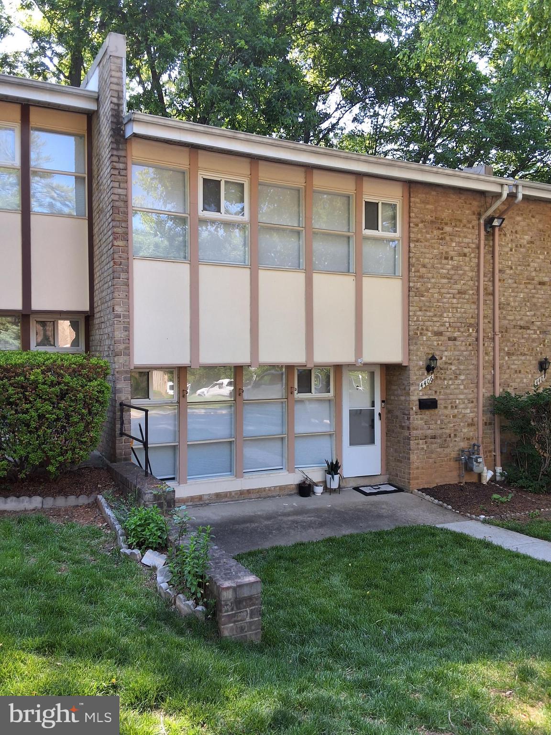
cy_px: 368
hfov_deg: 49.7
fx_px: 594
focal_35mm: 28
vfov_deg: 63.4
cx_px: 276
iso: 32
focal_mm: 2.91
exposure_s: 1/164
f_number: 1.9
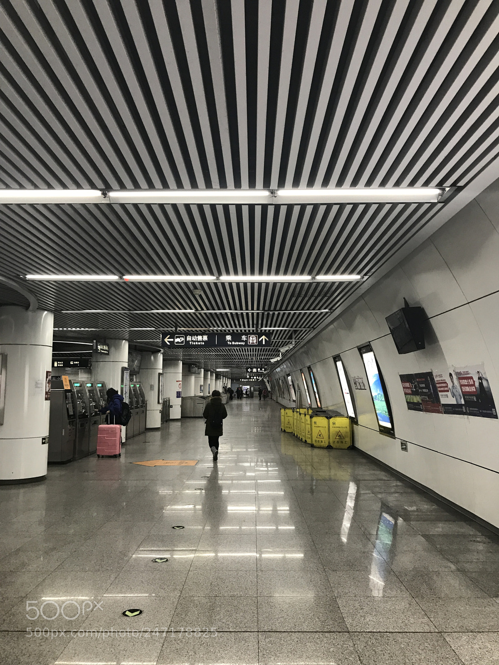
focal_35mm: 28
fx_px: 538
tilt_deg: +7.2
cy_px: 332
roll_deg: -1.1
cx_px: 250
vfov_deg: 63.4
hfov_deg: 49.7
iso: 40
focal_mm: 3.99
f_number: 1.8
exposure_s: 1/33
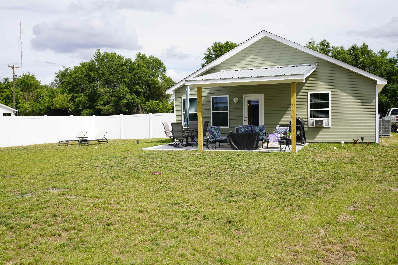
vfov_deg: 37.9
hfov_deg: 54.4
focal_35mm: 35
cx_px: 199
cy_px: 132
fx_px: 387
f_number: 5
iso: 100
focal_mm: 35
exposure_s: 1/500
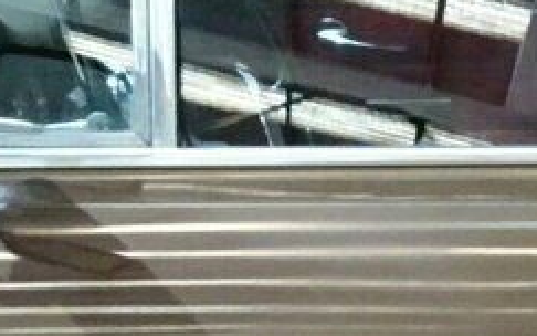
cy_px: 332
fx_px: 2371
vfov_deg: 8.1
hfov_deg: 11.7
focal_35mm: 162
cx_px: 1034
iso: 1000
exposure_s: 1/5
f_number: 4
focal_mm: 5.26
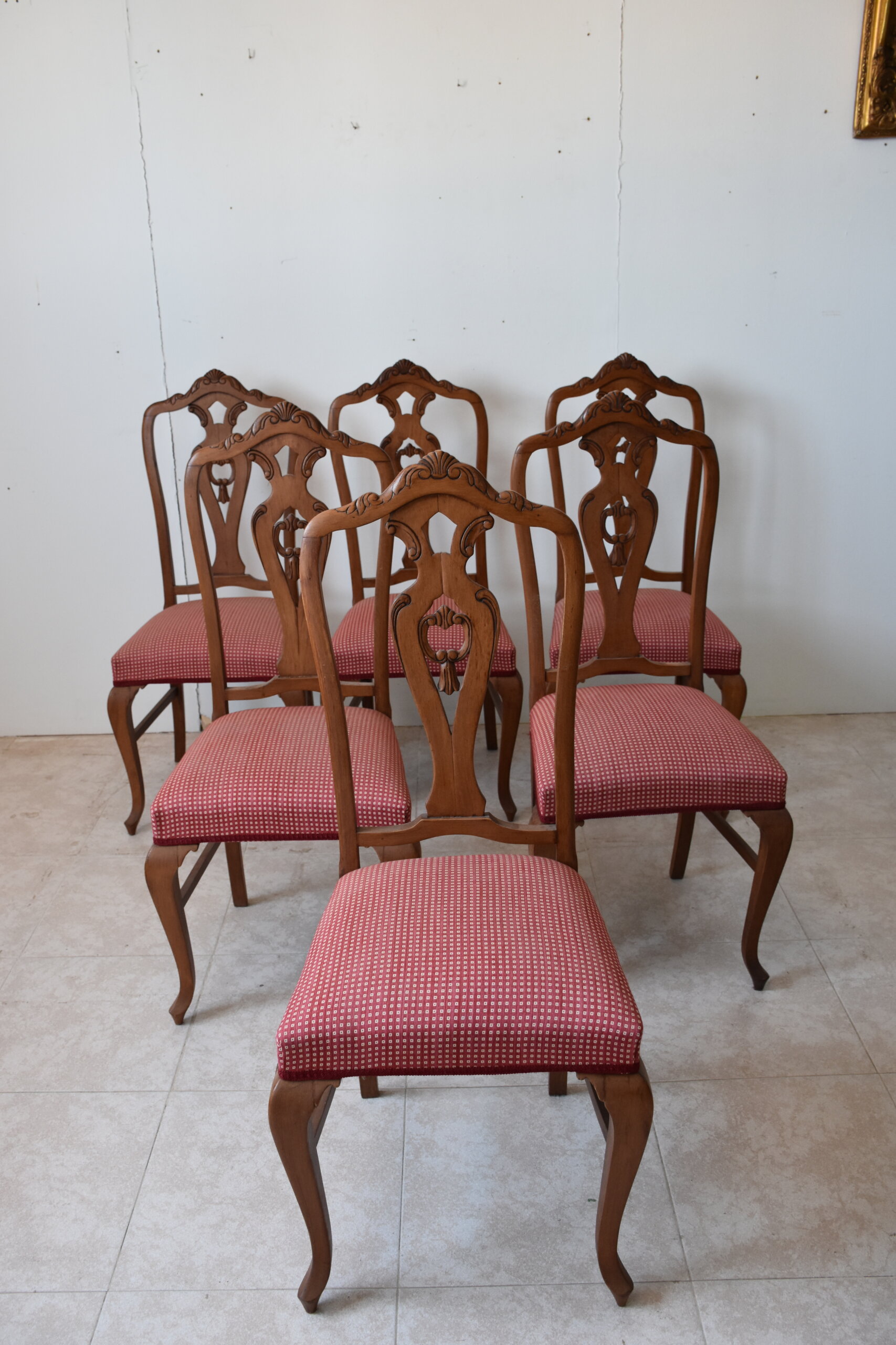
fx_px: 1120
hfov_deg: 43.6
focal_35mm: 30
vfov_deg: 61.9
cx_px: 448
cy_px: 672
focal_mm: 20
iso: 800
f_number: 4.5
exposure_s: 1/80
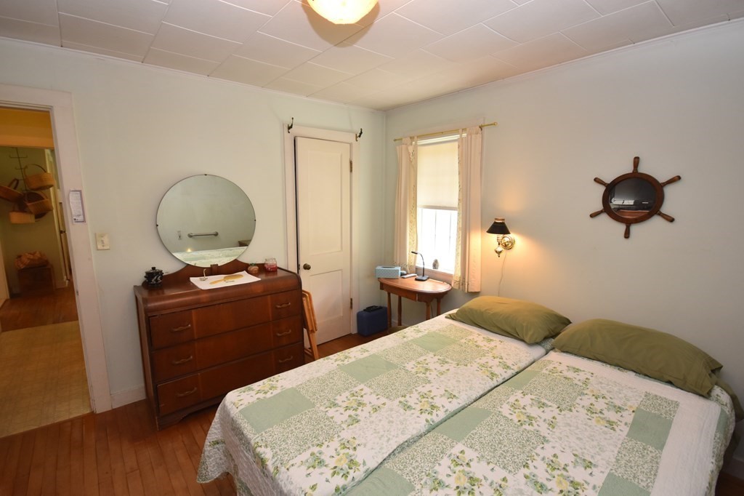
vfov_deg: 72.0
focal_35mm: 16
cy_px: 248
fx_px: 341
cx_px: 372
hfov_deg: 95.0
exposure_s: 1/100
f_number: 5
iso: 800
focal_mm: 11
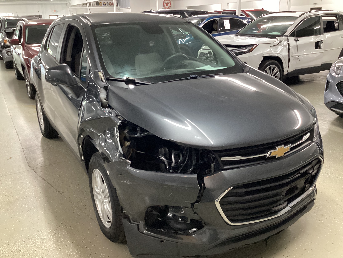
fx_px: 307
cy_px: 129
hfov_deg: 58.4
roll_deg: +2.0
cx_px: 172
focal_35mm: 31
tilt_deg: -21.2
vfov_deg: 45.4
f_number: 2.4
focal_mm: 3.3
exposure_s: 1/40
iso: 400
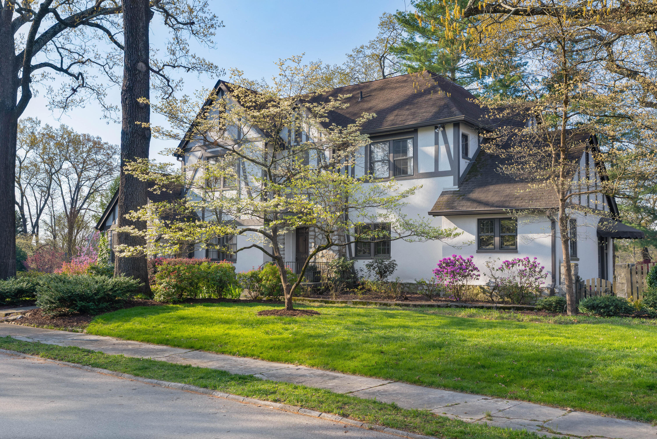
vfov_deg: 37.9
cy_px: 220
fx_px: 639
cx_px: 328
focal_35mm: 35
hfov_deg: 54.4
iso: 320
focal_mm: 35
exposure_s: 1/160
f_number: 7.1
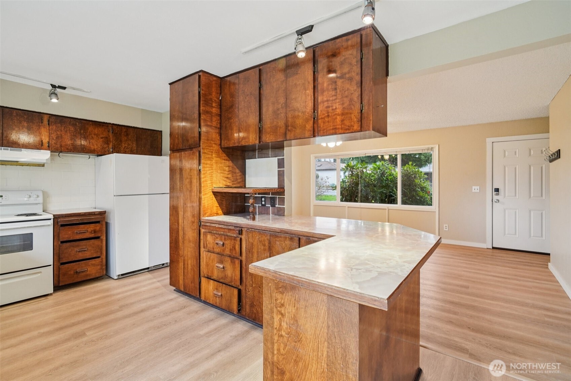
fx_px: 254
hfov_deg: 96.7
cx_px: 286
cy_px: 190
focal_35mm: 16
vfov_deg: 73.7
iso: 1600
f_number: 8
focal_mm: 16
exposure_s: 1/20
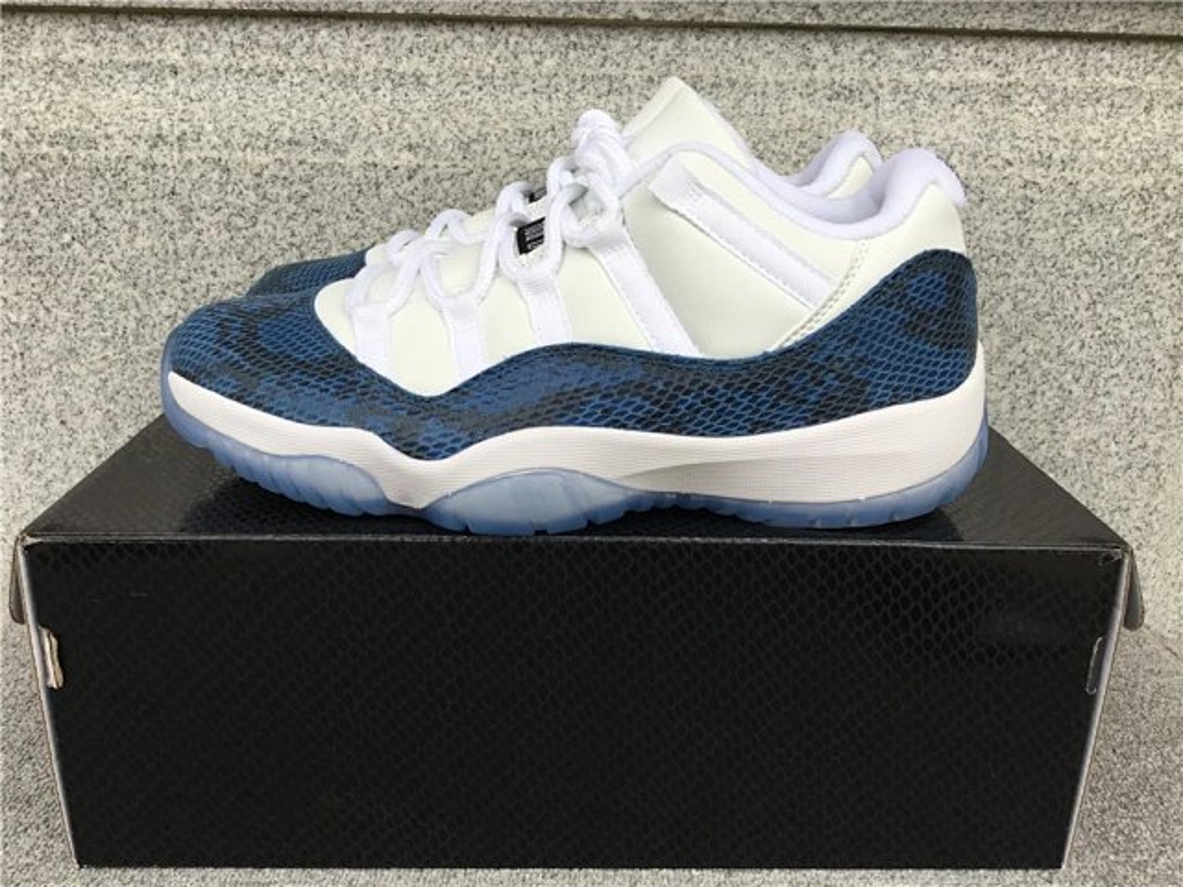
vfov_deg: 45.4
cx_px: 592
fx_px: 1059
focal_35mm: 31
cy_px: 444
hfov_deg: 58.4
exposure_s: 1/100
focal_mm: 3.3
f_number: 2.4
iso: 25
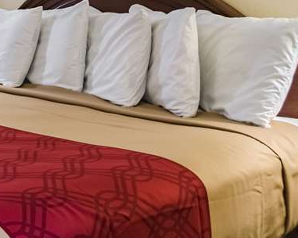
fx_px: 599
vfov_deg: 22.1
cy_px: 40
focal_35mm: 68
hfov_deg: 25.2
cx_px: -59
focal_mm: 18
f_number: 3.5
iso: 400
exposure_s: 1/250
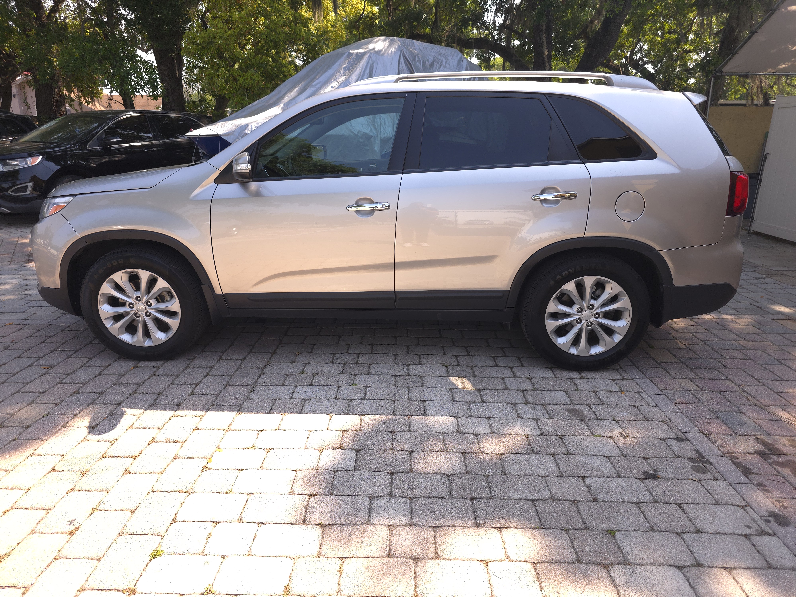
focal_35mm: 23
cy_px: 298
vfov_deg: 58.9
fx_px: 529
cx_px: 398
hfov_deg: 73.9
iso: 100
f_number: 1.7
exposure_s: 1/1000
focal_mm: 6.3
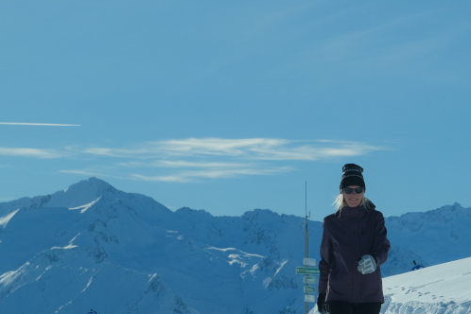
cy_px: 263
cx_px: 334
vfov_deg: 9.1
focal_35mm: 150
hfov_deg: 13.7
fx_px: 1962
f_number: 5.6
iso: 400
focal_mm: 55
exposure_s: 1/2000
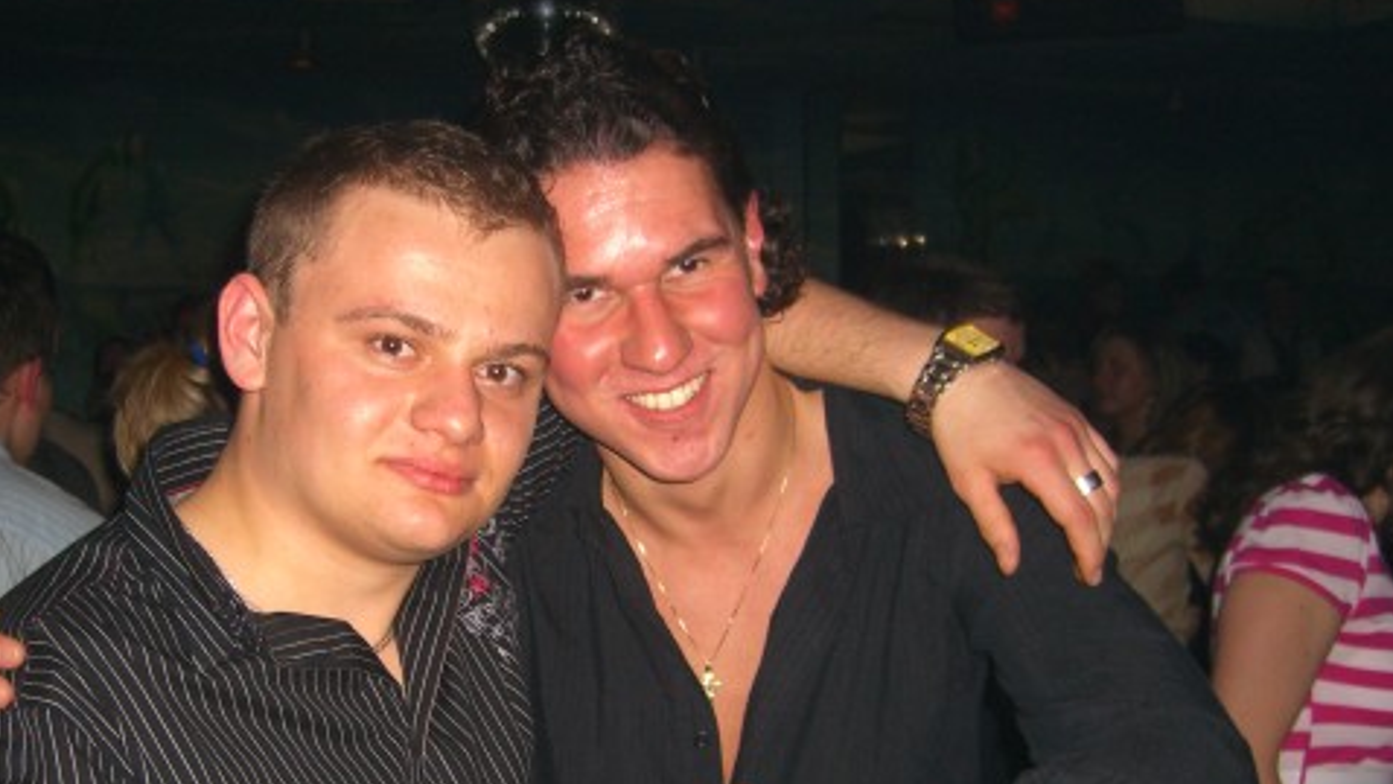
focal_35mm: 52
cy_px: 612
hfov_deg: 39.7
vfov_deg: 22.8
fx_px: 1921
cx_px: 542
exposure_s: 1/60
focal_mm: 7.9
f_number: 2.8
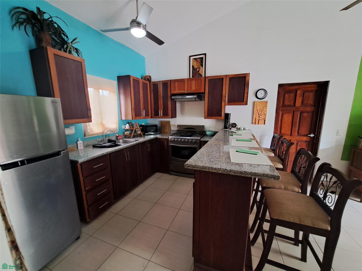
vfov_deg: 89.9
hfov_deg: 106.2
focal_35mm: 13
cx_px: 181
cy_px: 136
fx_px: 136
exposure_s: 1/24
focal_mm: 1.74
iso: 250
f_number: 2.2
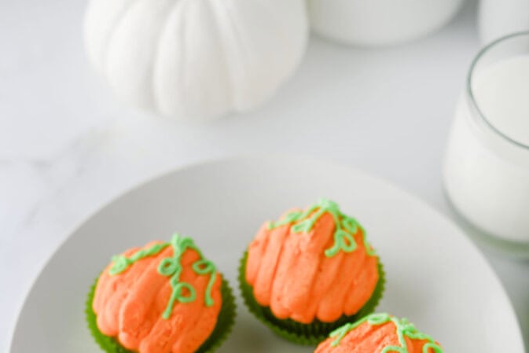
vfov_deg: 17.5
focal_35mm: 76
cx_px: 267
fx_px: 1117
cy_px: 366
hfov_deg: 26.6
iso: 100
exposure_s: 1/160
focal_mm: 50
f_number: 3.2
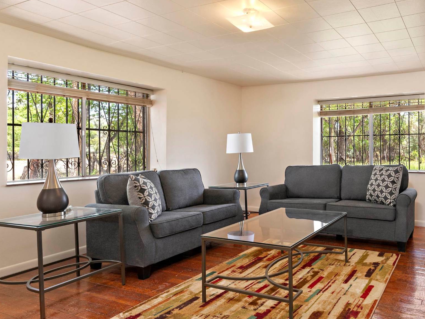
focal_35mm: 26
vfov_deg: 53.1
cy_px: 159
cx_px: 304
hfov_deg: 64.4
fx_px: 319
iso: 400
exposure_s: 1/6
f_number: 11
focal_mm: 18
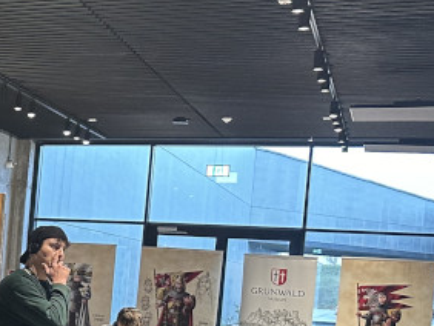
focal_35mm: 85
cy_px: 286
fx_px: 1067
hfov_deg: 19.2
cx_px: -268
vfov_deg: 17.2
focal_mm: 6.86
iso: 250
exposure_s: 1/50
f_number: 1.78
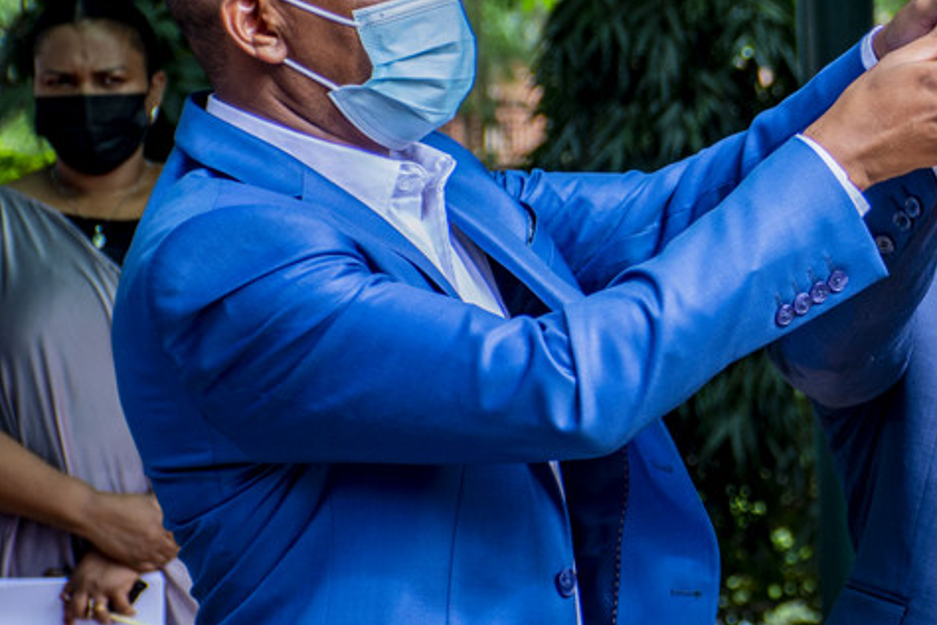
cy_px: 236
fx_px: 5231
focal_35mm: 201
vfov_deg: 6.8
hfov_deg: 10.1
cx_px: 998
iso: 140
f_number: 5
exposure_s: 1/200
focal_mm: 62
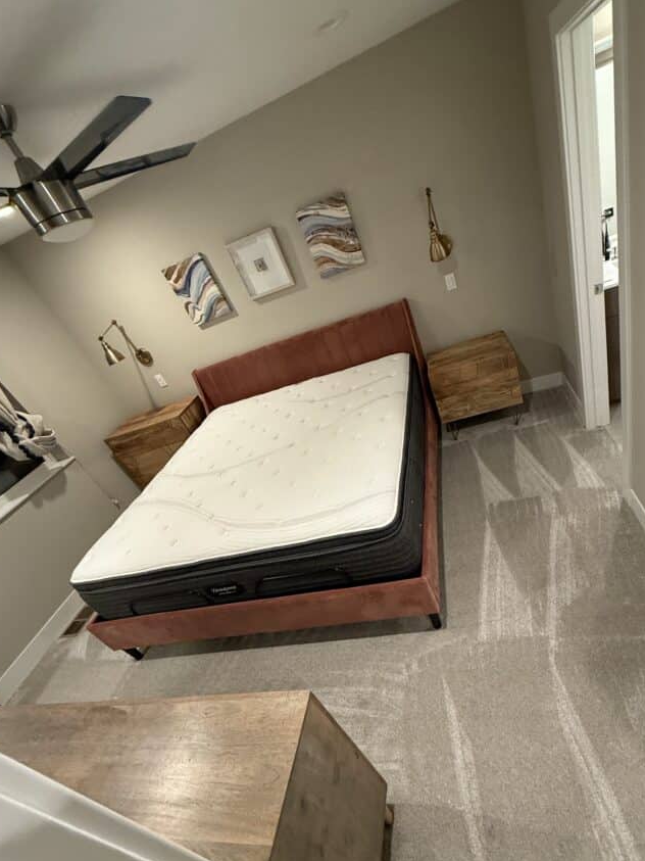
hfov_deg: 74.1
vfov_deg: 90.8
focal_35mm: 17
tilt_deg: -30.3
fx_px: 422
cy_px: 473
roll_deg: +23.7
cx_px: 378
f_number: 2.2
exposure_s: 1/60
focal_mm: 2.22
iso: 320
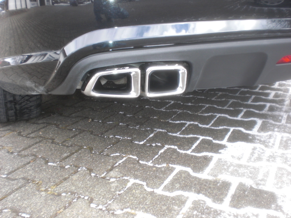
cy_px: 109
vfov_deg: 37.7
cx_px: 146
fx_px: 319
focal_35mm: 38
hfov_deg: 49.0
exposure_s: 1/125
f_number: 3.1
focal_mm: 6.3
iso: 100
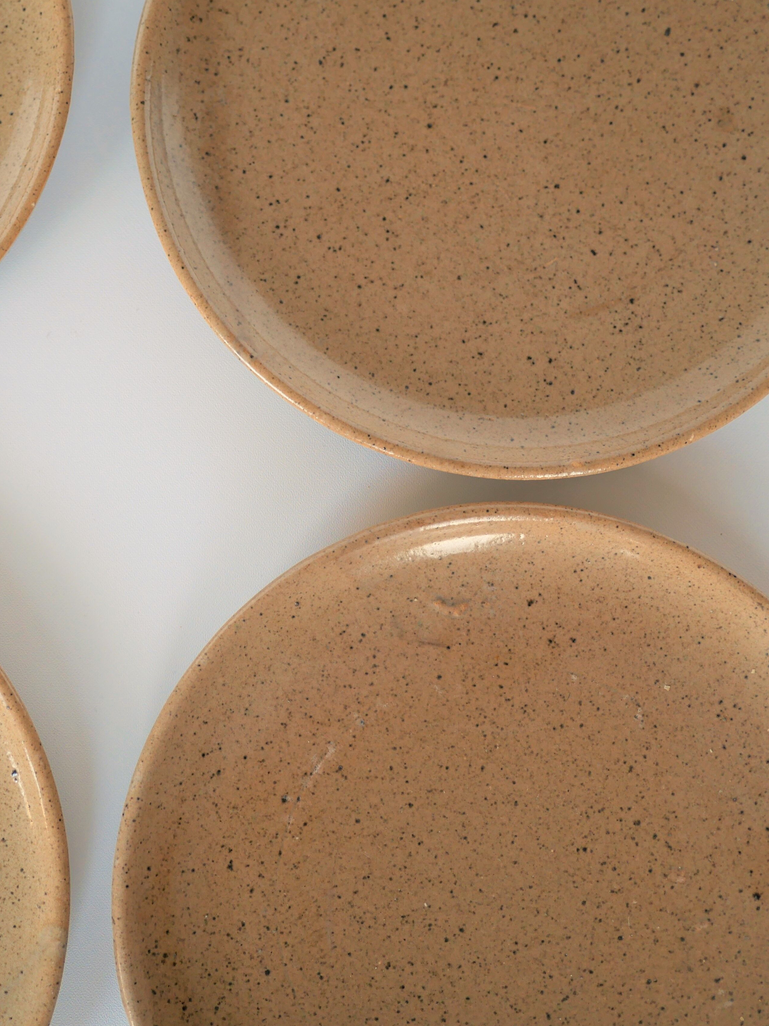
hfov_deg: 26.6
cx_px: 179
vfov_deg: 35.5
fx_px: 1600
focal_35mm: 54
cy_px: 513
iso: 200
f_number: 1.7
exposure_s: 1/60
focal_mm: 20
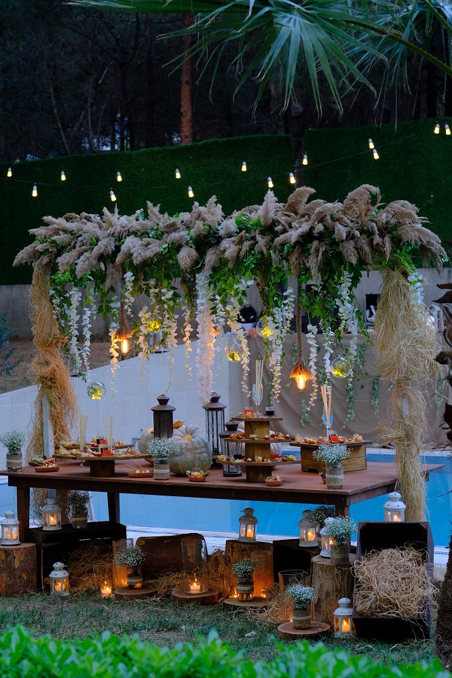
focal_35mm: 84
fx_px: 1583
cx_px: 226
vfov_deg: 24.2
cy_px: 339
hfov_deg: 16.3
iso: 800
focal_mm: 56
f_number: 4
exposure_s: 1/80
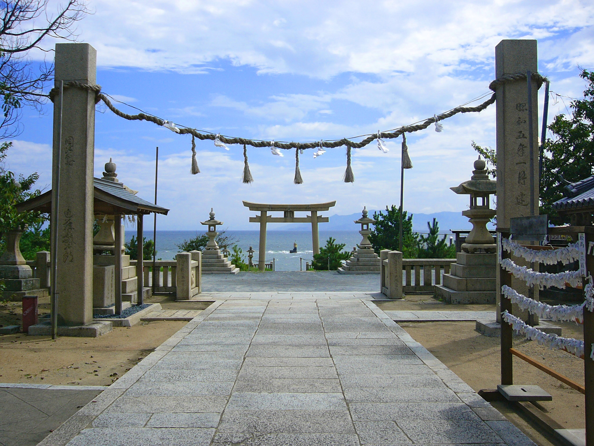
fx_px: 601
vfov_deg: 40.7
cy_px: 223
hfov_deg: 52.6
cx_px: 297
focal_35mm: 35
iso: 50
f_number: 8
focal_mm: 5.8
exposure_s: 1/1300
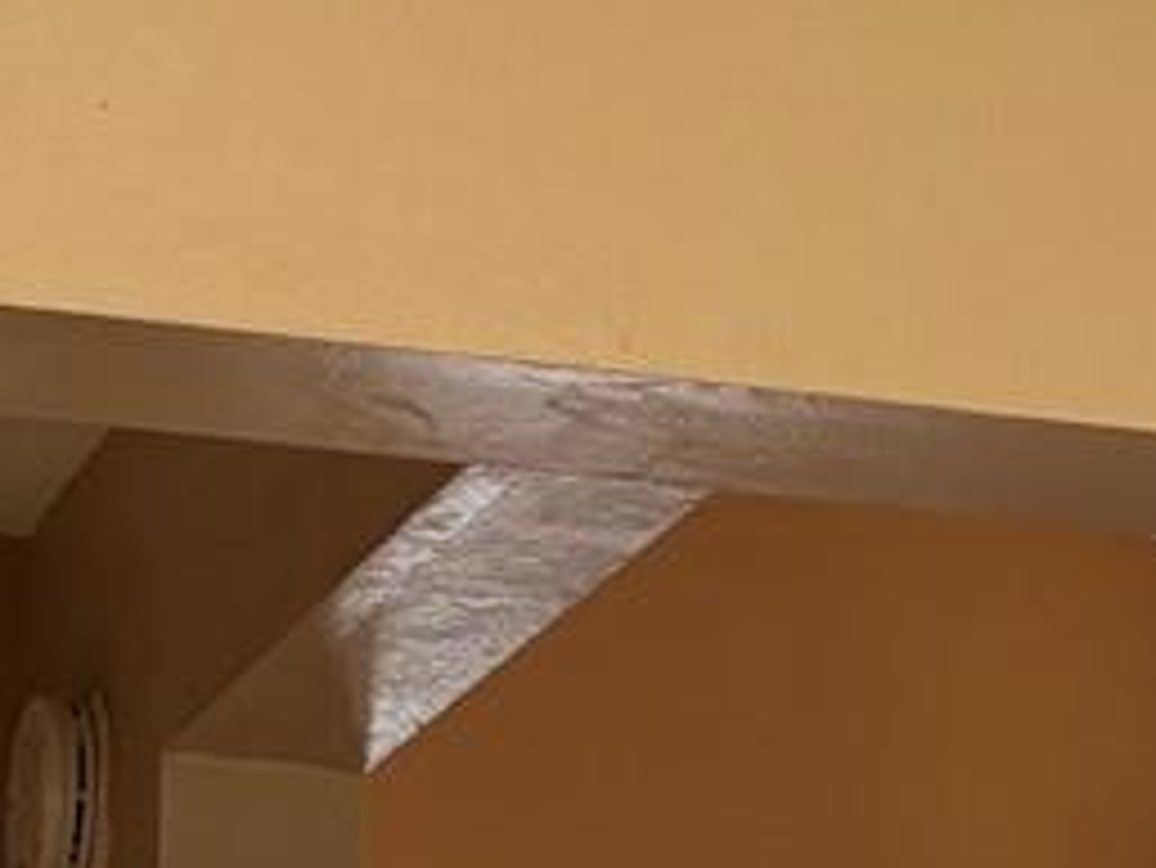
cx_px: 288
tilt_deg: -3.5
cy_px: 2366
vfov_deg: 8.1
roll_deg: -1.5
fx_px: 5413
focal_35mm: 162
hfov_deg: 12.2
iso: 80
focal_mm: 5.96
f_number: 1.6
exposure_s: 1/60
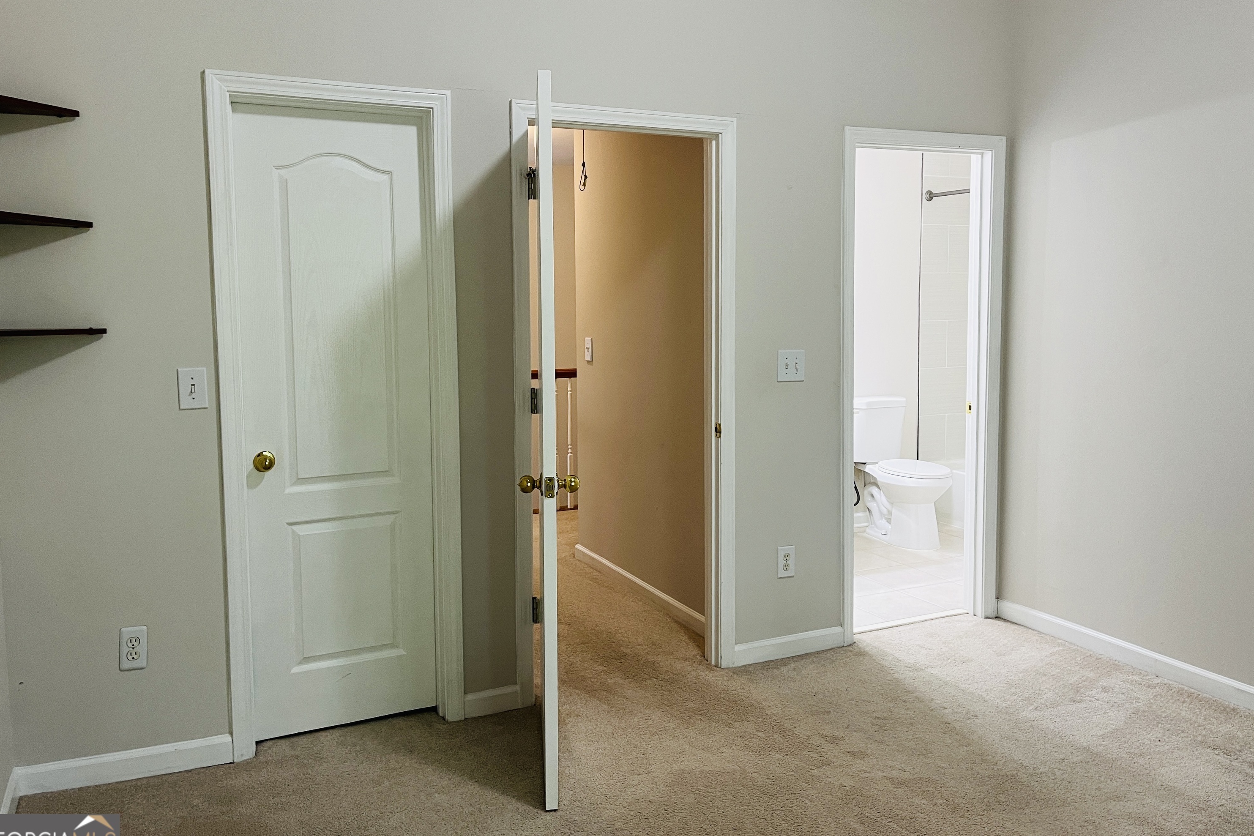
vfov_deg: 46.3
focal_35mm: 28
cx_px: 623
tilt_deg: -5.0
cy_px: 376
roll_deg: +1.1
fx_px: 975
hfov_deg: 65.5
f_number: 1.6
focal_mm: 5.1
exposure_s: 1/60
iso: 80
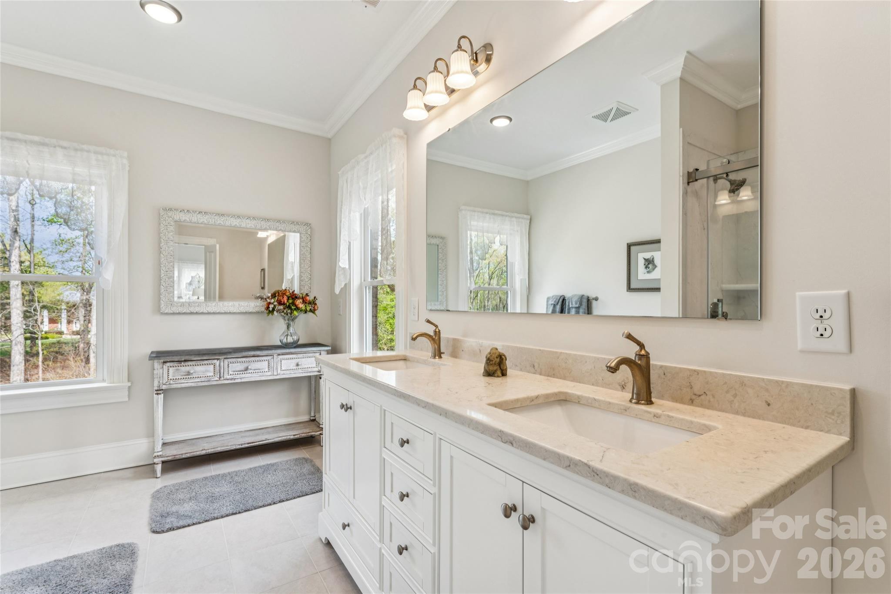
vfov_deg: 72.7
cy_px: 297
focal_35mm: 16
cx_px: 446
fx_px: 403
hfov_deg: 95.7
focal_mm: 16.3
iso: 100
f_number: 13
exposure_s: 1/8
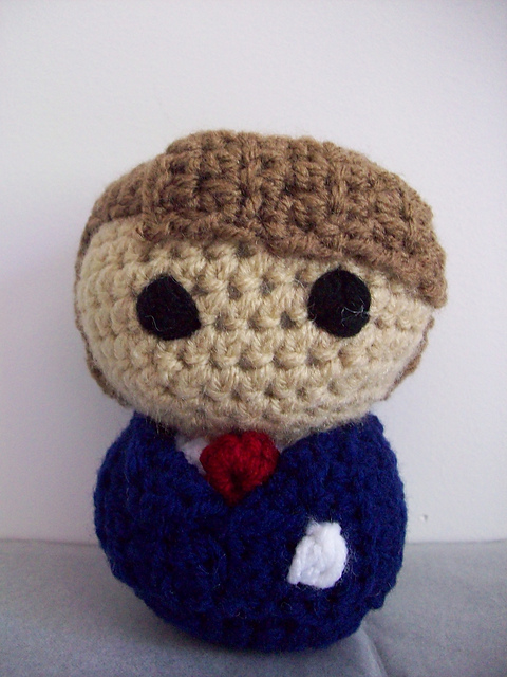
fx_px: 664
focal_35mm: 34
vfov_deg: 54.0
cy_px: 338
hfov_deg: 41.8
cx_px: 254
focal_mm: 5.7
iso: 265
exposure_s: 1/8
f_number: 2.8
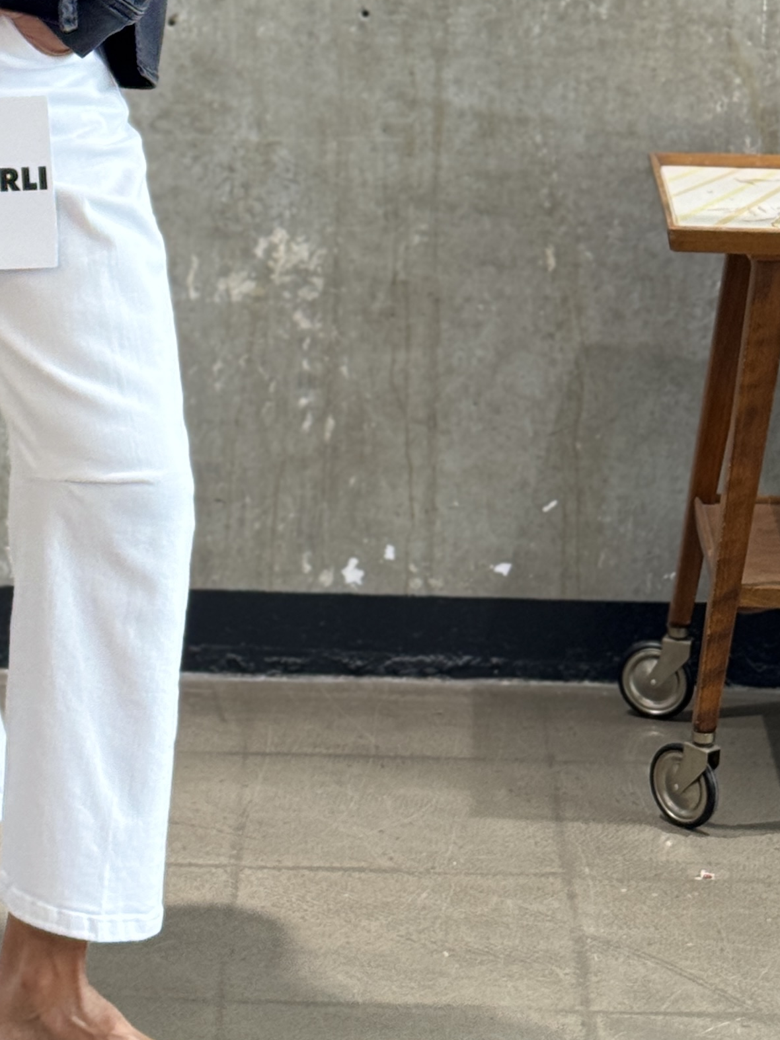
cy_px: -94
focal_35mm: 123
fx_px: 3695
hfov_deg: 12.0
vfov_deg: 15.6
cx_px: 126
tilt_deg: -6.4
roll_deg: +0.4
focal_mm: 6.76
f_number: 1.78
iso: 64
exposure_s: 1/100
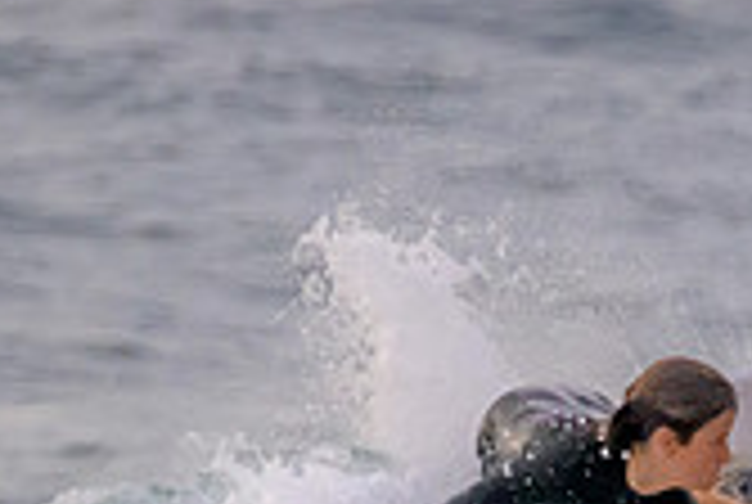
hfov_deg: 0.7
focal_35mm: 2772
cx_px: 851
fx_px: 58006
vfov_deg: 0.5
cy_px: 799
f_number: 11
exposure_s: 1/2000
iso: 6400
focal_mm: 800
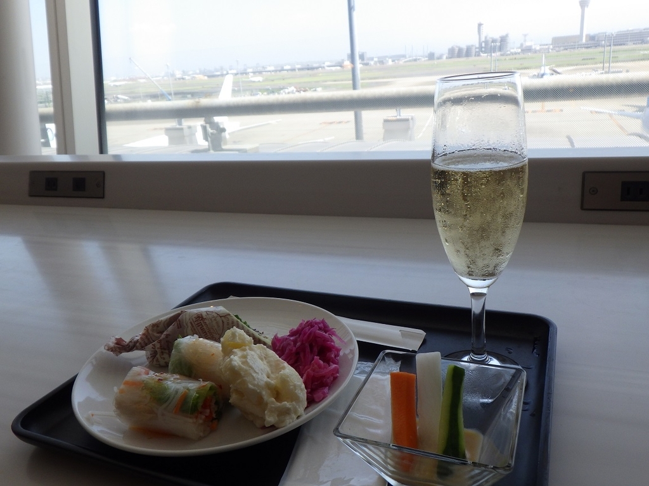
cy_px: 243
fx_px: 525
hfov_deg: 63.4
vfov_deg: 49.7
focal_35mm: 28
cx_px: 324
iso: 125
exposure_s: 1/250
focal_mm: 5
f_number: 4.2
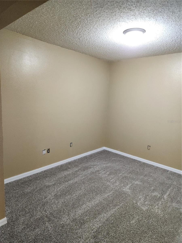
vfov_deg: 73.9
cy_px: 122
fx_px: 161
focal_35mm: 23
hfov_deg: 58.9
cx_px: 91
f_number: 1.8
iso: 640
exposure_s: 1/60
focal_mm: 5.4
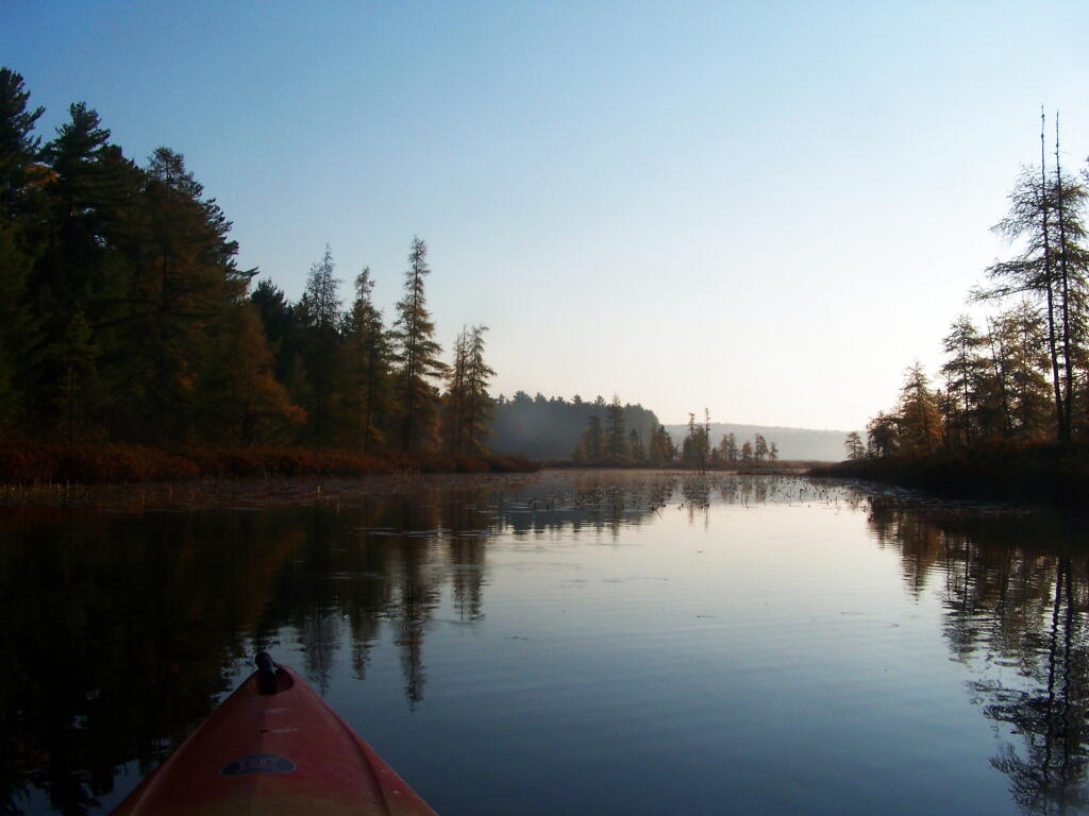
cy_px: 408
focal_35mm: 38
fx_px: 1195
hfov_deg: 49.0
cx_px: 544
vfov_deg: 37.7
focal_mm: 6.3
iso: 80
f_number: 5.6
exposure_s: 1/640
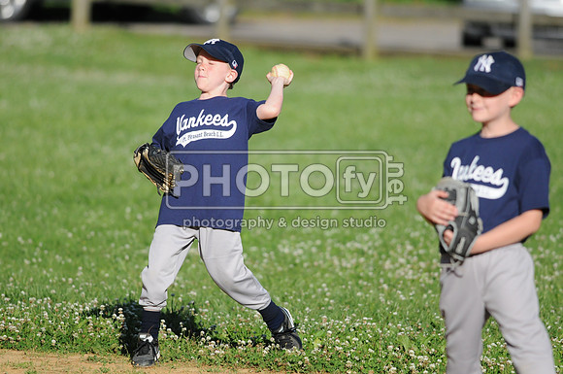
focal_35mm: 450
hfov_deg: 4.6
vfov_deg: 3.0
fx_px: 7028
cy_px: 187
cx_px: 282
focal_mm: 300
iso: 800
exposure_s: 1/6400
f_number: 4
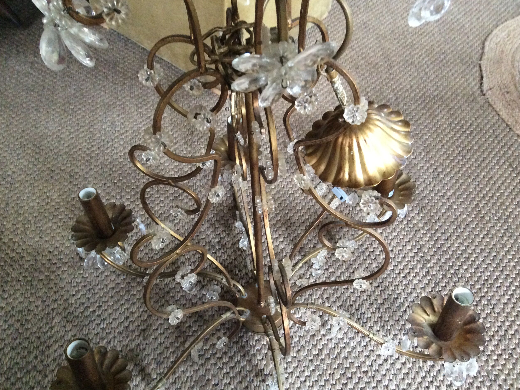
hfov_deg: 55.4
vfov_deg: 42.9
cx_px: 259
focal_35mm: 33
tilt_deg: -54.5
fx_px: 496
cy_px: 197
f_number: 2.4
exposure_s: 1/25
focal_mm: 3.3
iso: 320
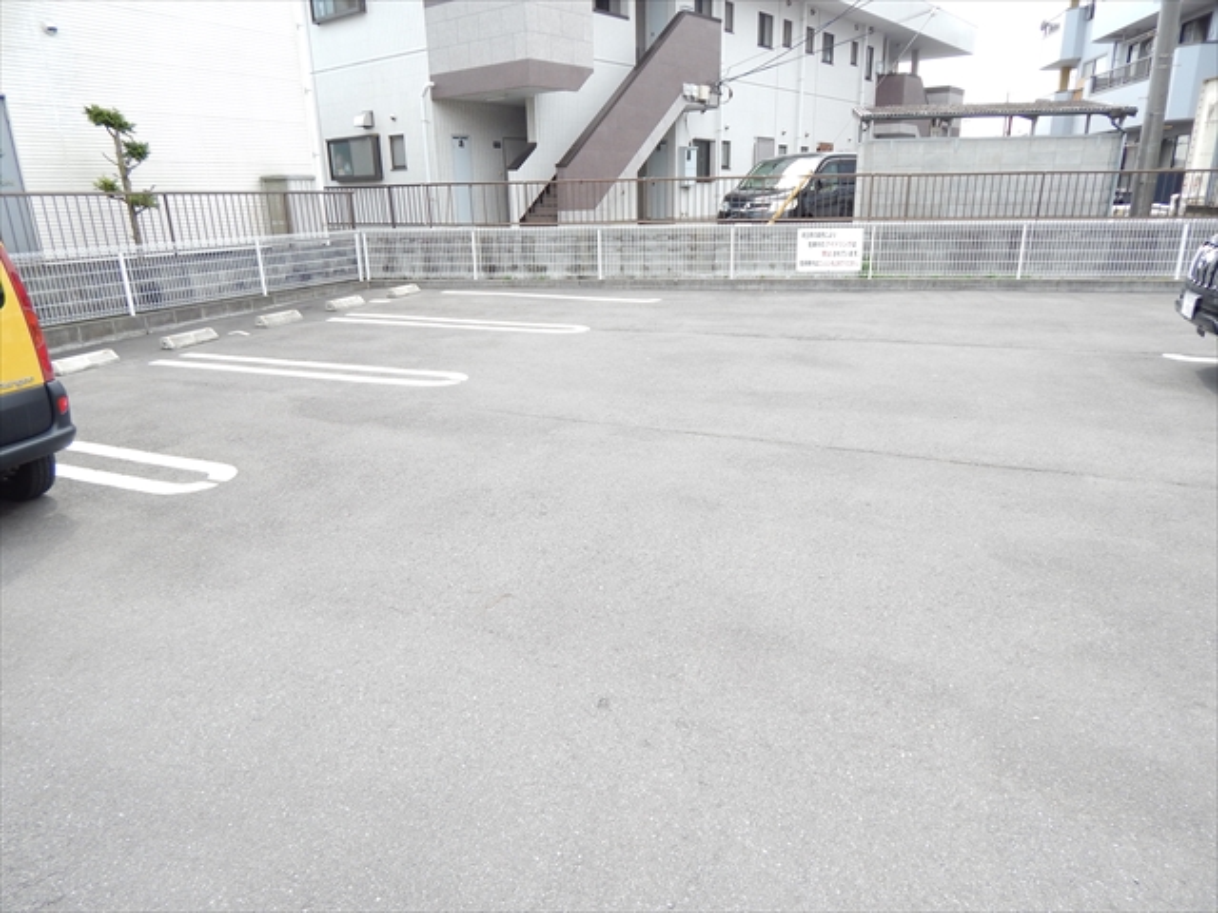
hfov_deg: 73.9
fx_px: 809
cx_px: 609
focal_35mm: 23
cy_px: 456
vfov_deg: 58.9
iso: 125
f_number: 3
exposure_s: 1/400
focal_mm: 4
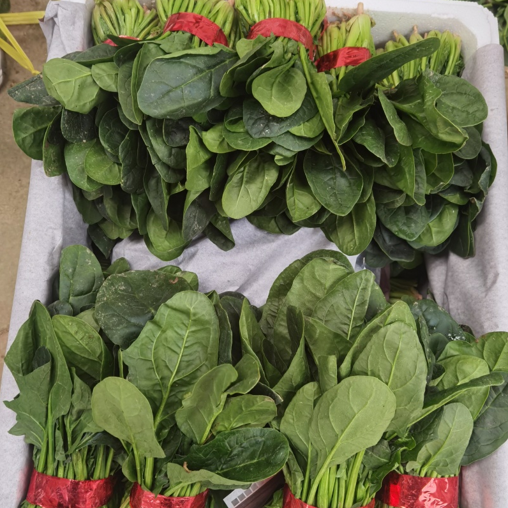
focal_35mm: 32
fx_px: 531
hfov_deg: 51.1
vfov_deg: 51.1
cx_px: 253
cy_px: 273
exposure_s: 1/107
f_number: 1.9
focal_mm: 6.71
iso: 50
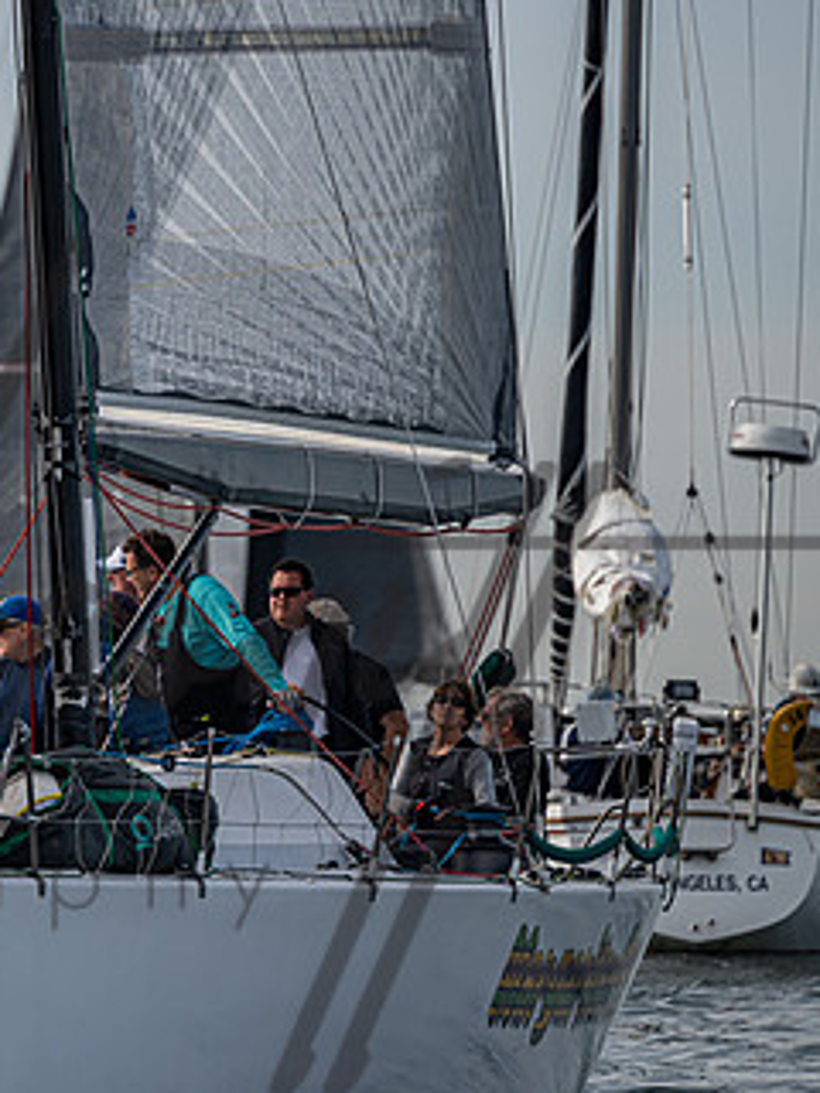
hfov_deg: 1.7
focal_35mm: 899
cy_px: 441
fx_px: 28395
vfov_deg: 2.2
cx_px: -166
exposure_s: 1/1000
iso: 125
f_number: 5.6
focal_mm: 400
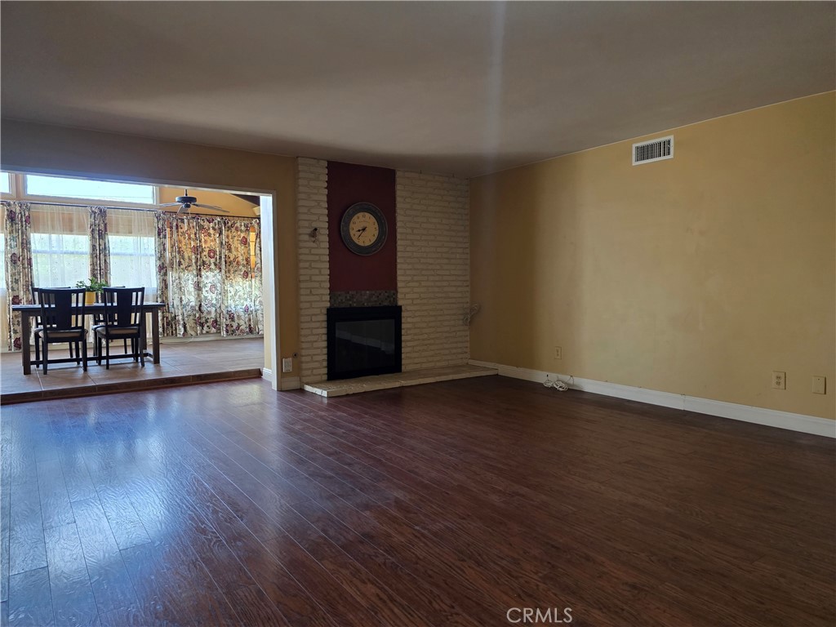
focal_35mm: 23
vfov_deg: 58.9
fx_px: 555
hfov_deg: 73.9
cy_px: 314
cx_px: 418
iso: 400
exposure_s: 1/120
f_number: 1.7
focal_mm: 6.3
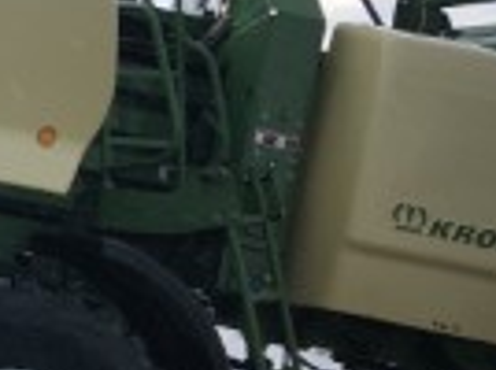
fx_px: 1573
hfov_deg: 15.2
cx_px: -433
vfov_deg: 13.4
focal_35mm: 110
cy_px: 100
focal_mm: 5.54
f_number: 1.8
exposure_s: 1/686
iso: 25
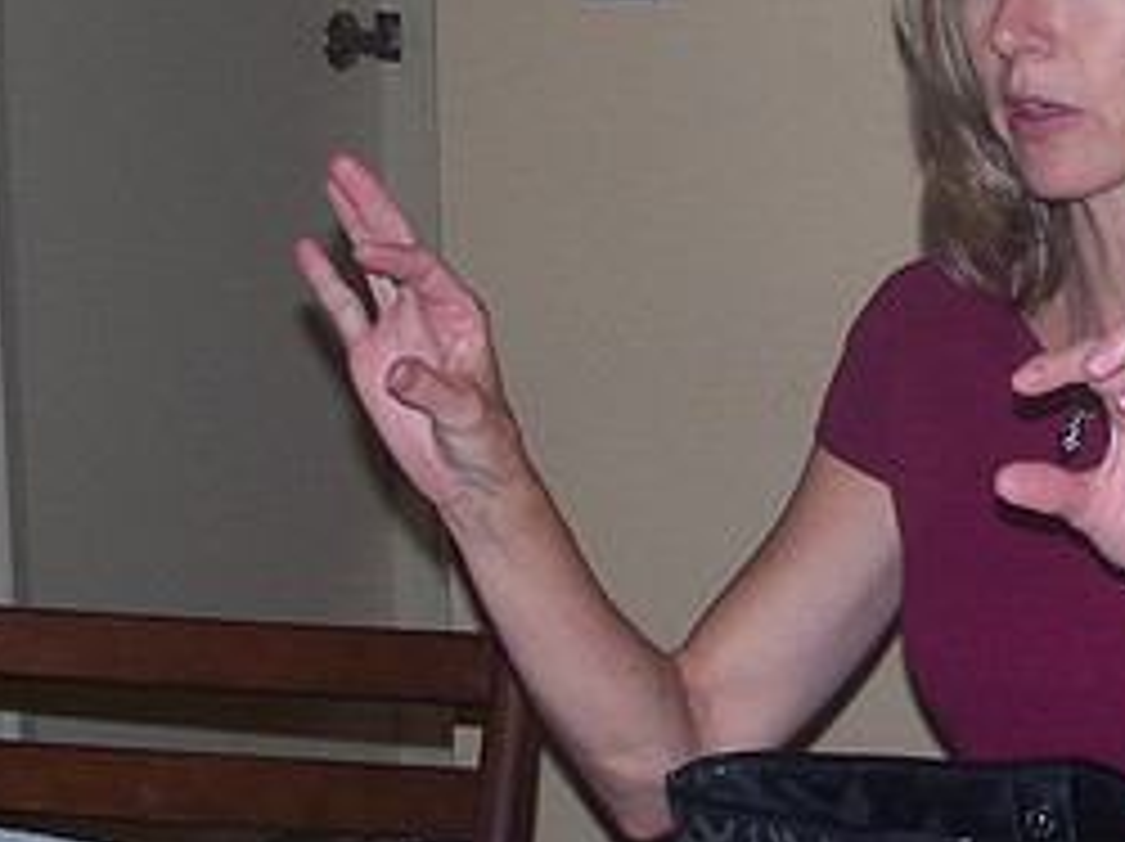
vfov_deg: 10.8
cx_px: 1130
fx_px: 4448
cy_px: 317
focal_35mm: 137
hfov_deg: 14.2
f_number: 3.1
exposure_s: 1/60
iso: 80
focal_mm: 9.8
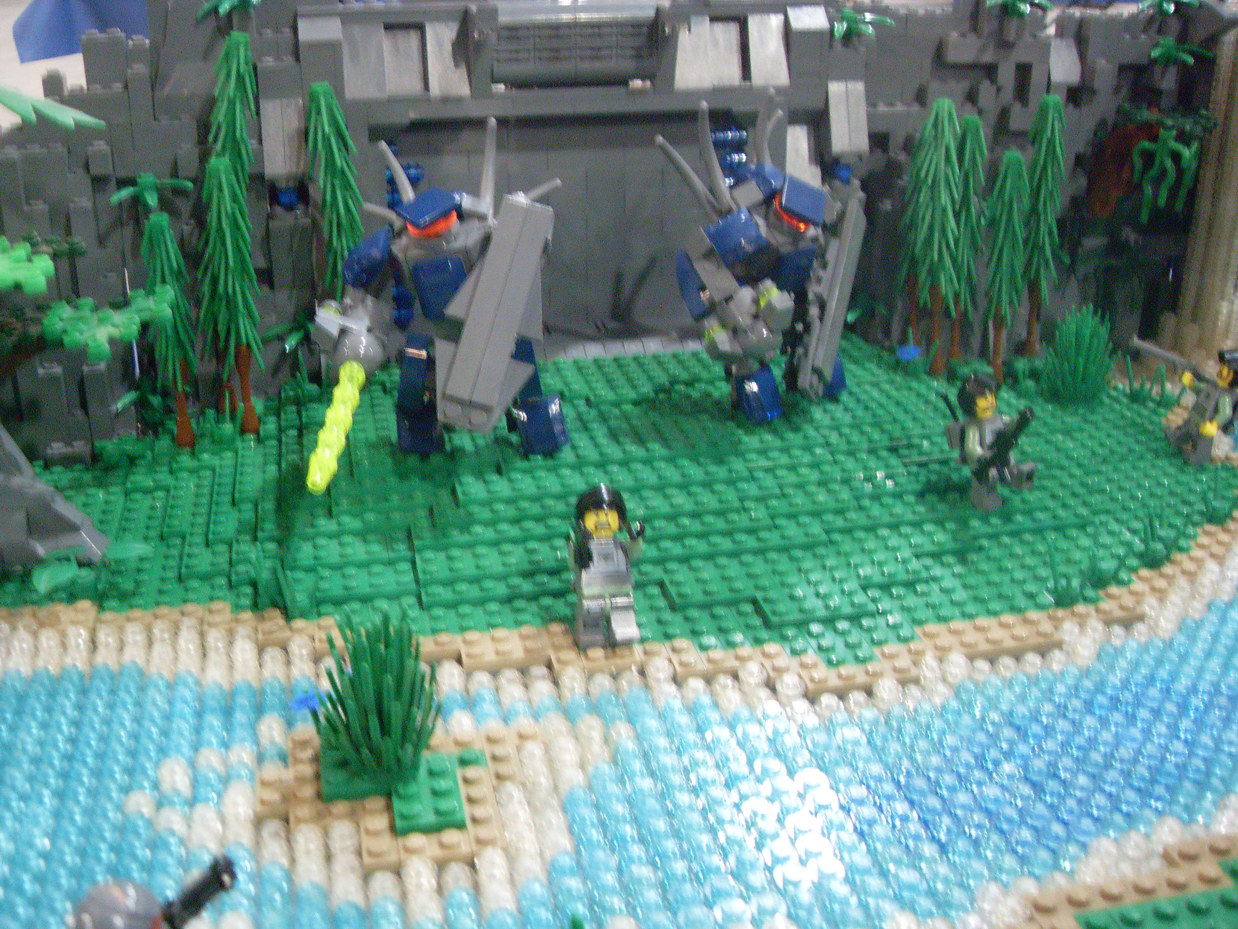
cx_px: 619
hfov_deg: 50.1
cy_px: 464
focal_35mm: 37
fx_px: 1323
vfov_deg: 38.7
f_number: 2.8
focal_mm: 6.3
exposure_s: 1/6
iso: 200
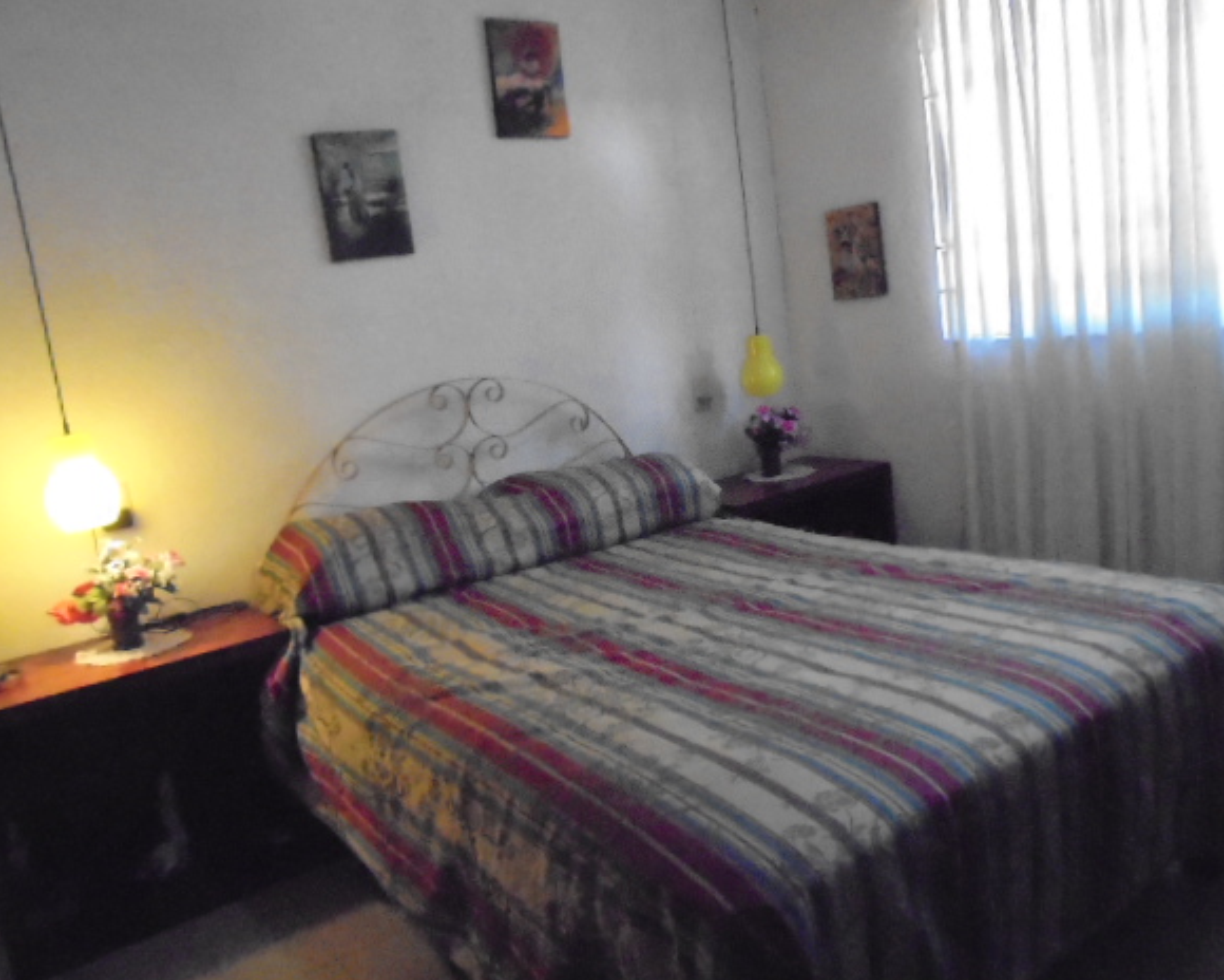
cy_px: 488
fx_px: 1014
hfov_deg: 62.2
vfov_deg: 51.5
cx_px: 631
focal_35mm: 28
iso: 1600
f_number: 3.5
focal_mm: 4.6
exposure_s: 1/80
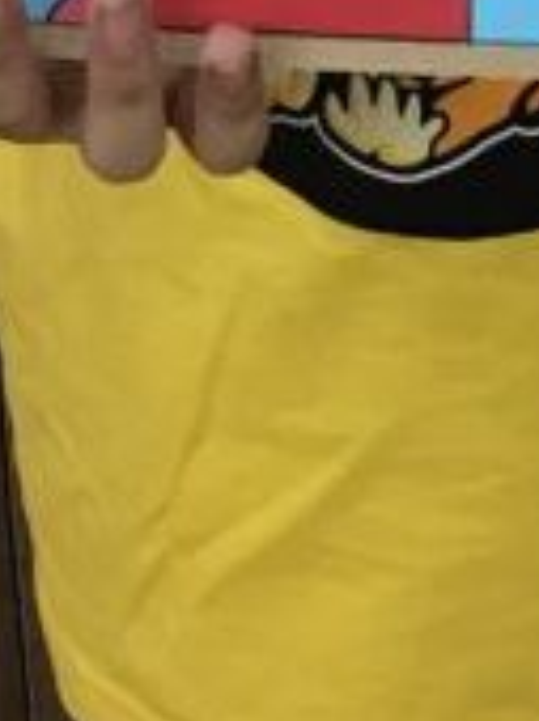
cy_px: -810
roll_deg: +1.7
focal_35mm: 165
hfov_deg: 9.0
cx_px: 429
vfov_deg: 10.8
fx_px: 3434
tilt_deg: -16.2
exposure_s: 1/33
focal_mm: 3.99
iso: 25
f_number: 1.8
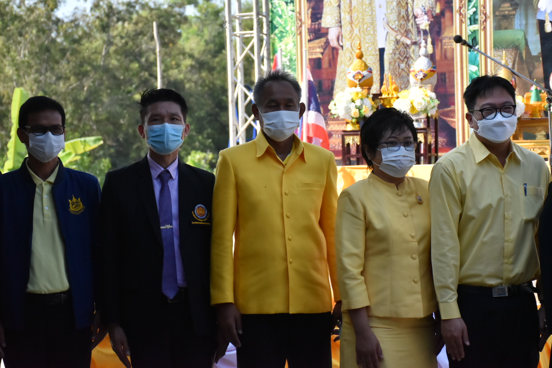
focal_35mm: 90
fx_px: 1380
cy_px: 184
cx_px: 276
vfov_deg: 15.2
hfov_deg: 22.6
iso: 1250
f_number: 5
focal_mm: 60
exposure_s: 1/3200
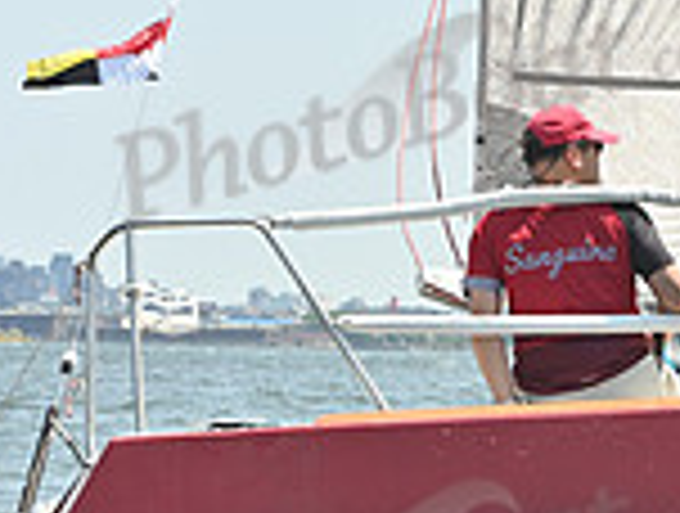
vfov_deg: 5.8
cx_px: 986
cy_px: 277
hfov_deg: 7.5
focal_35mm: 258
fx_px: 5080
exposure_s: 1/1250
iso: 320
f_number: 6.3
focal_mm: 70
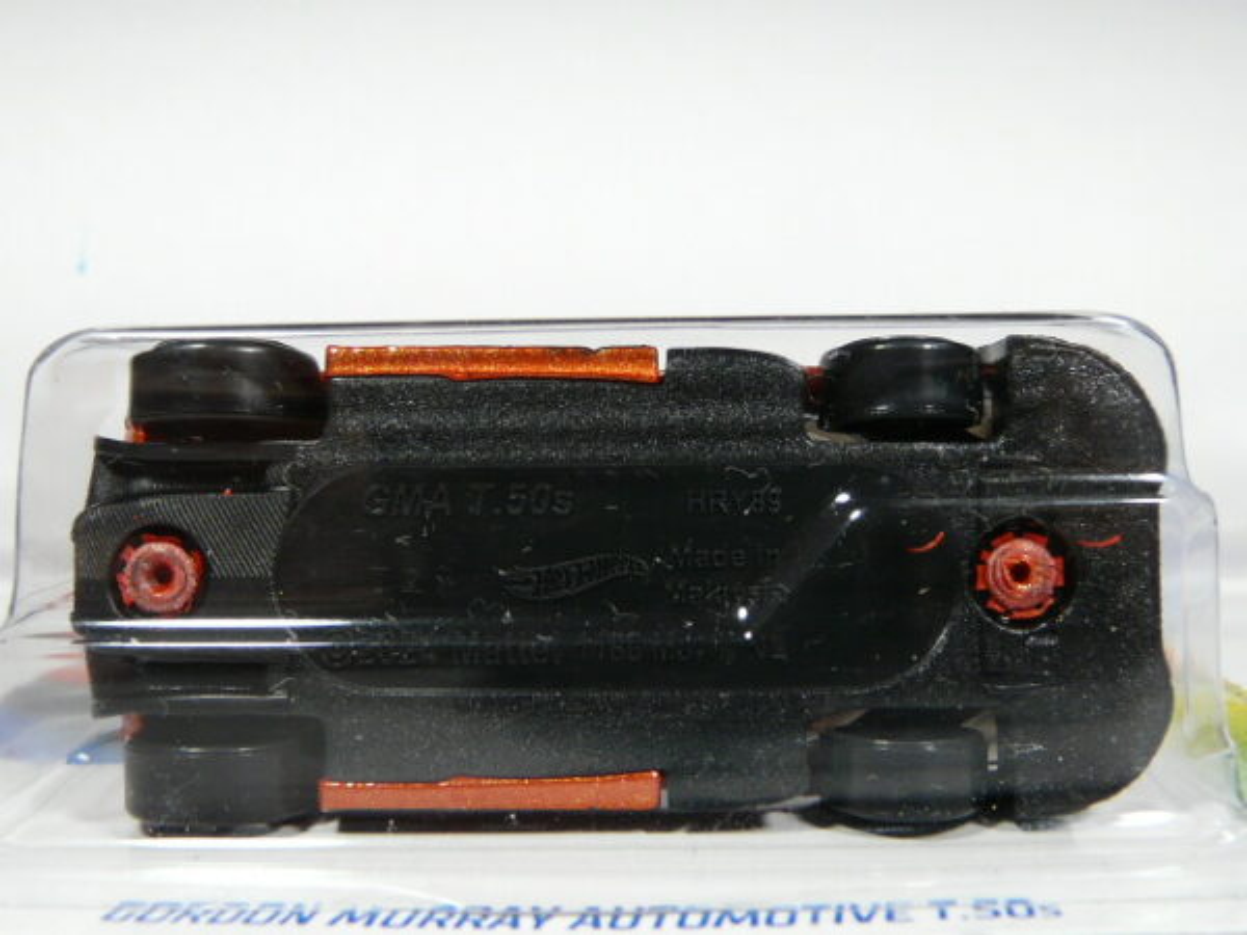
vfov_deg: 36.8
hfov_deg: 47.9
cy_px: 468
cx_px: 624
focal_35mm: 39
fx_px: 1405
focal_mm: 4.6
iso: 100
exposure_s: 1/50
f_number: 2.8
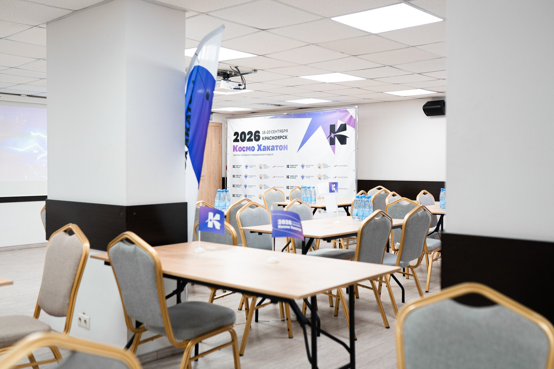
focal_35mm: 37
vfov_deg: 35.5
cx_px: 277
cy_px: 176
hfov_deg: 51.3
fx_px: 576
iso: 500
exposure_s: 1/125
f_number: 2.2
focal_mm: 35
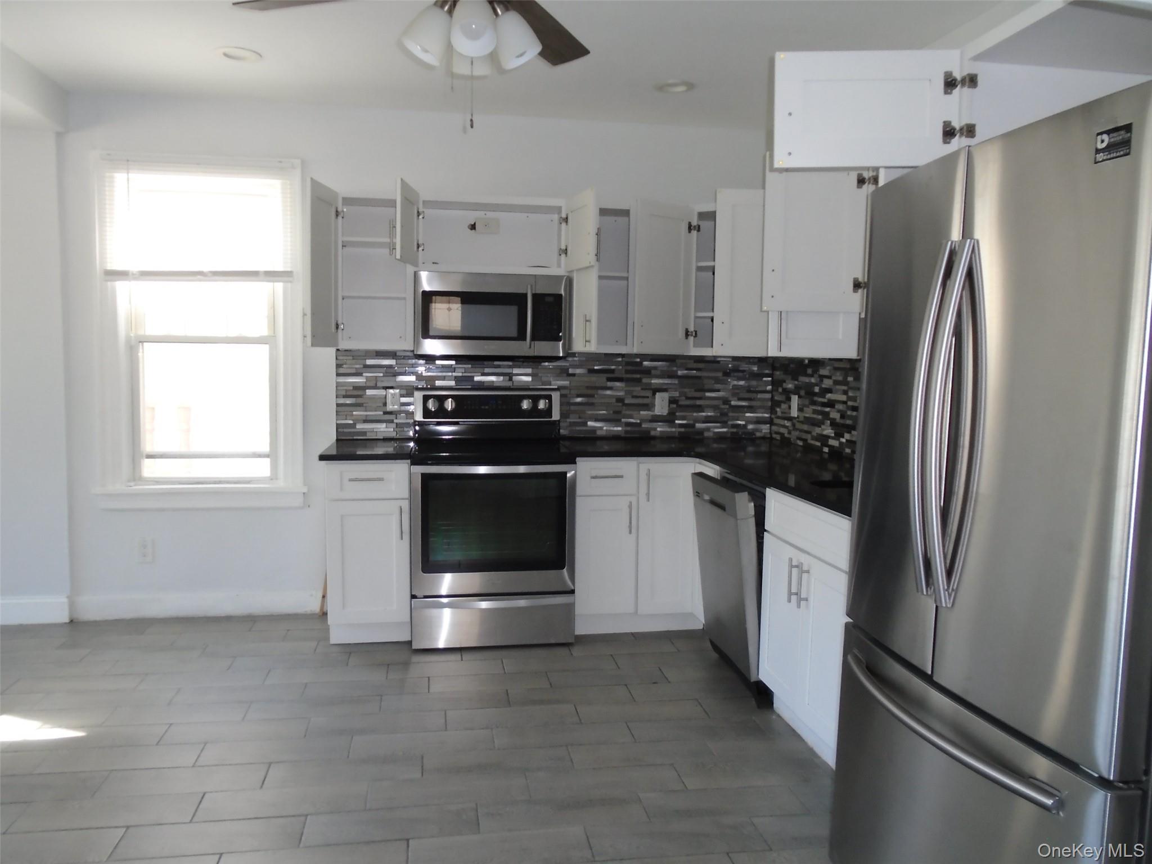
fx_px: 865
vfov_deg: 53.1
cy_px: 432
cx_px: 576
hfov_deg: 67.3
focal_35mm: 26
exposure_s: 1/50
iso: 160
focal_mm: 4.6
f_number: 3.2
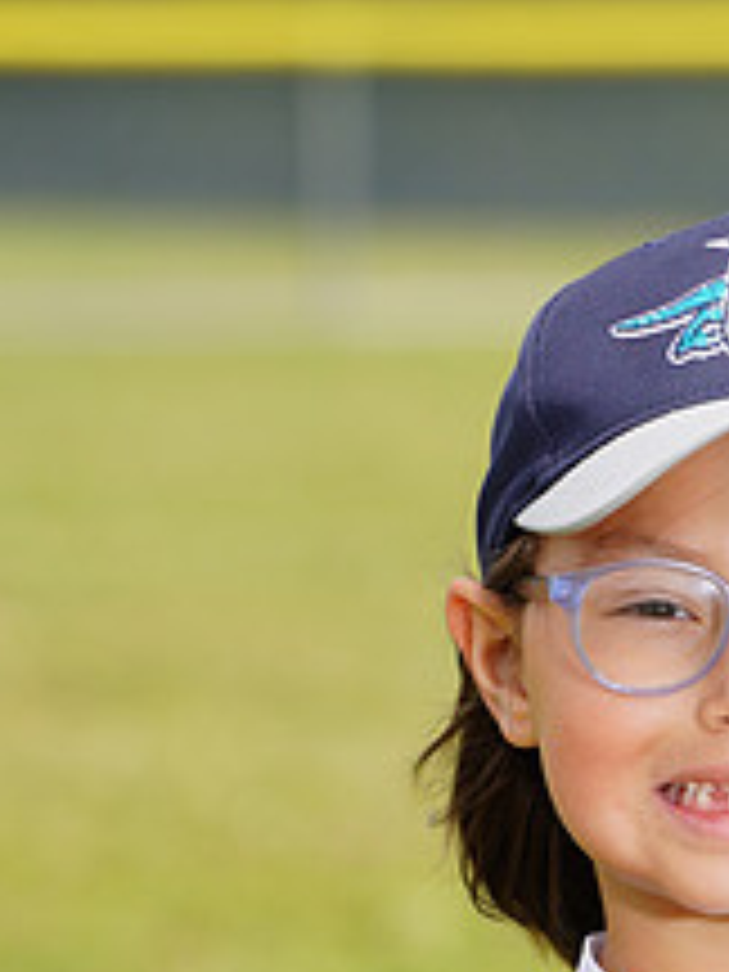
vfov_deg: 3.3
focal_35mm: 606
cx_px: 785
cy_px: 1264
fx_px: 17016
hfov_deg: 2.5
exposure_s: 1/250
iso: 100
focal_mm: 235
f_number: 9
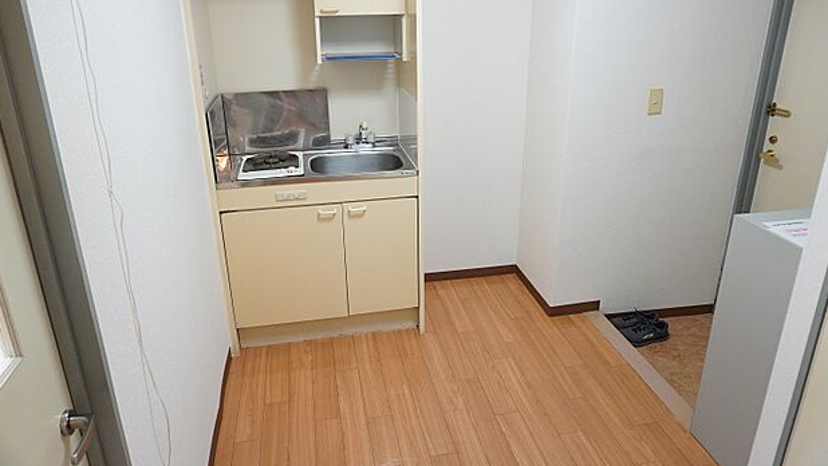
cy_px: 198
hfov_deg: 71.9
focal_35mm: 26
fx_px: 571
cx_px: 422
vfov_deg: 44.3
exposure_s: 1/30
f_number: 3.5
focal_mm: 16
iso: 1250
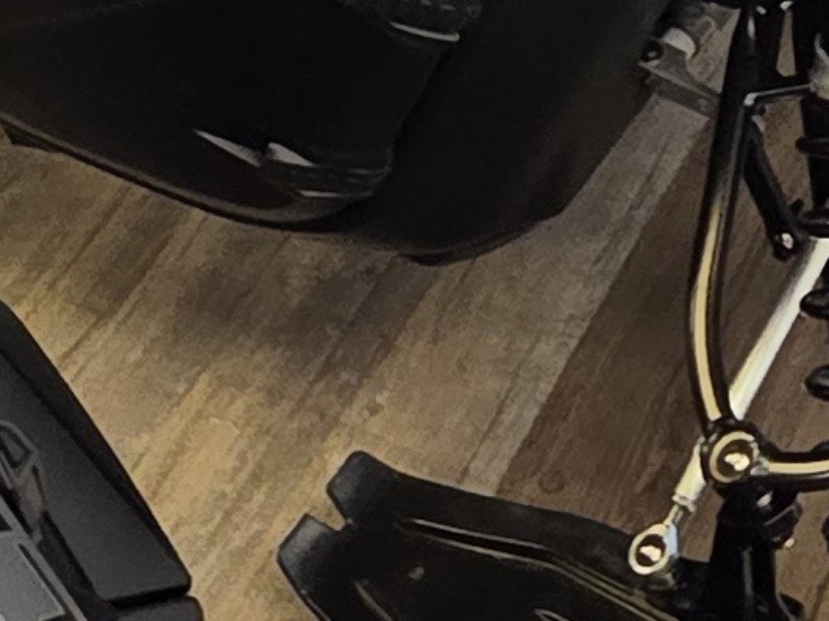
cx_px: 829
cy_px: -357
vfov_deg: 14.0
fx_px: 2346
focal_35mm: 98
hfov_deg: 19.5
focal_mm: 2.2
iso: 200
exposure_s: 1/120
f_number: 2.2
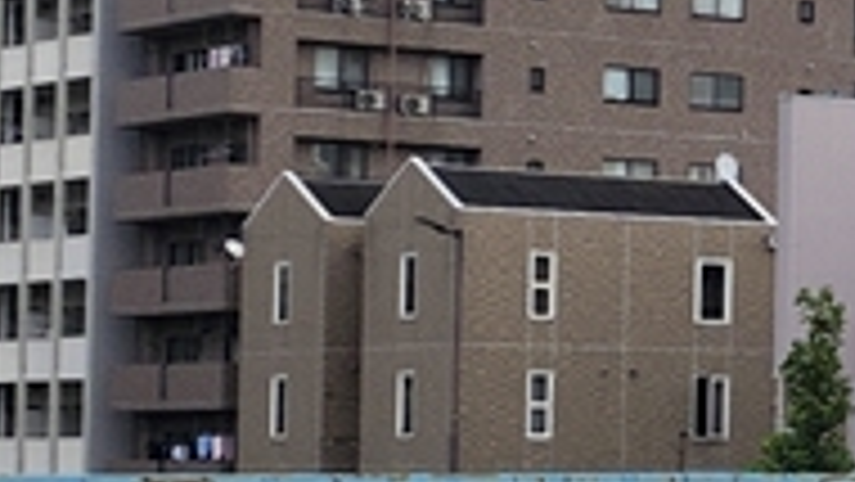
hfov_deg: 9.4
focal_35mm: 169
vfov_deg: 7.2
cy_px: 378
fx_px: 3833
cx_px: 2714
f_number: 1.8
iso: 25
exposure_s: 1/1304
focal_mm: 5.54
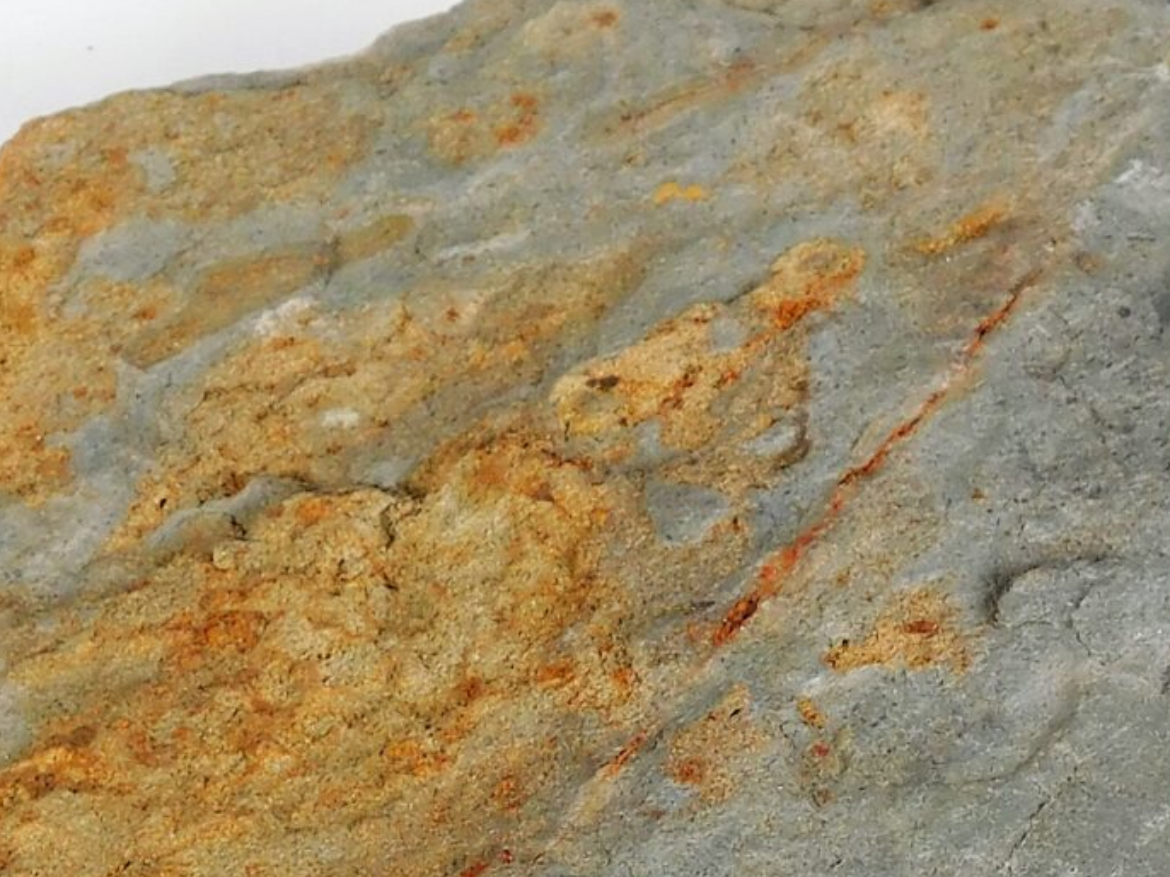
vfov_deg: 8.7
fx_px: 5676
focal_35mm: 168
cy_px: 1083
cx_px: 865
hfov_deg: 11.7
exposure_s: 1/125
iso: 125
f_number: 3.7
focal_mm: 8
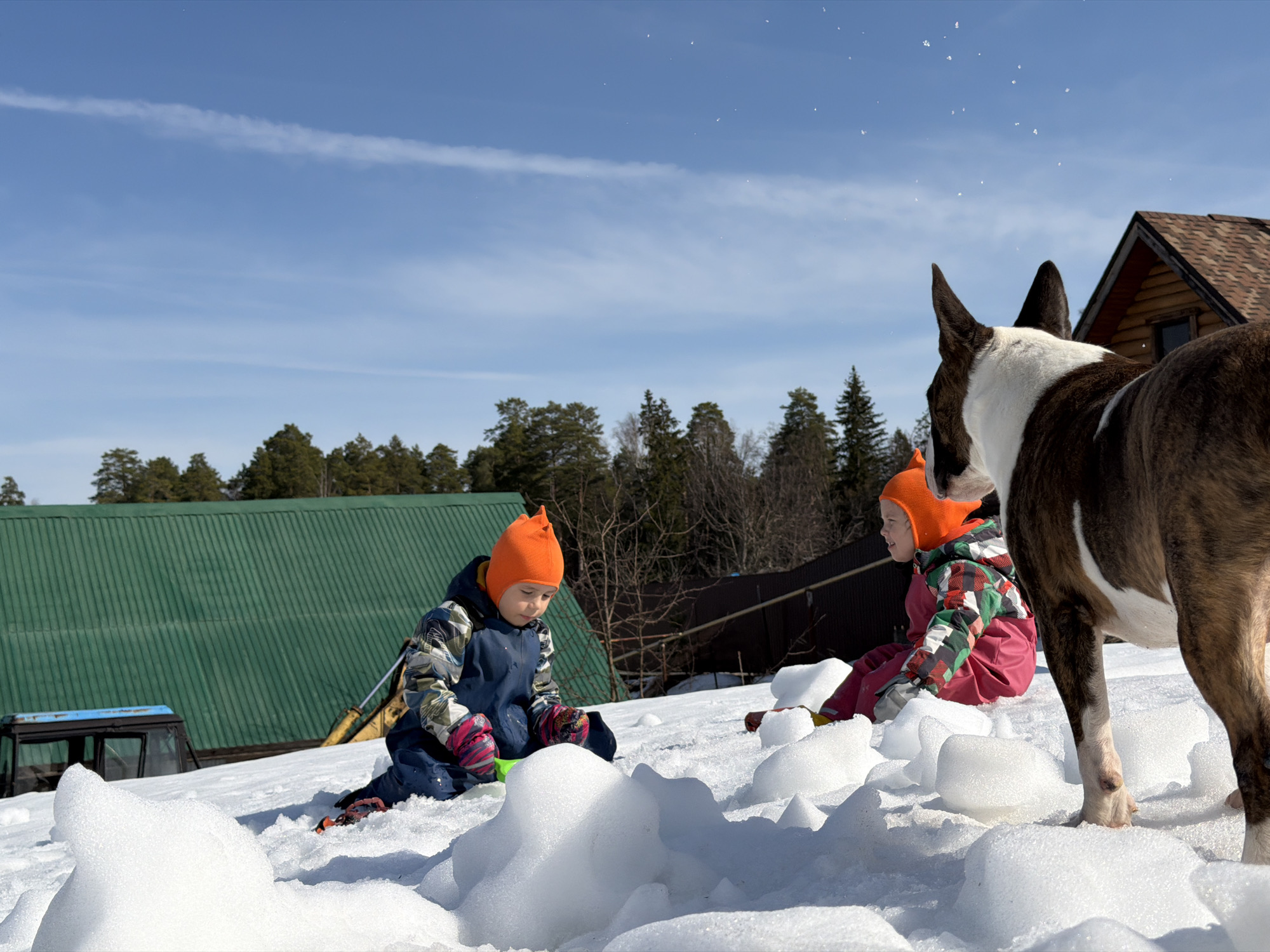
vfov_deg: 30.3
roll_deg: +3.1
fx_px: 1761
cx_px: 635
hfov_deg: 39.7
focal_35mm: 48
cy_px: 476
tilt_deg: +3.8
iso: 80
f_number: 1.78
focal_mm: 6.76
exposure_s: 1/9901
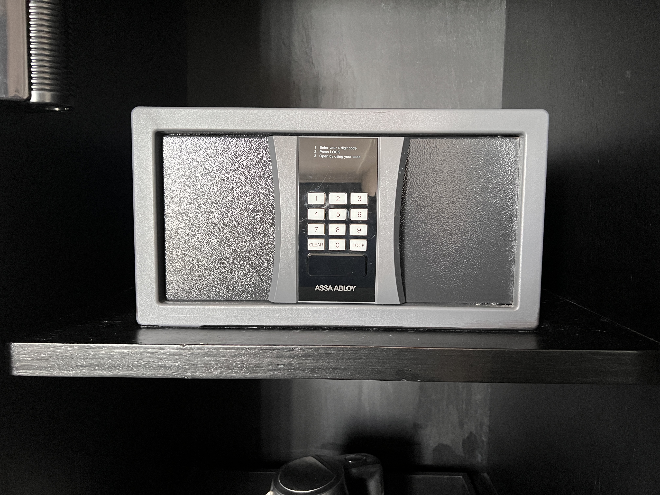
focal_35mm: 26
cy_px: 248
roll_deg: -1.0
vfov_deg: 53.1
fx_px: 496
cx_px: 330
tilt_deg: -5.2
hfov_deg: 67.3
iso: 500
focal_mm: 5.7
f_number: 1.5
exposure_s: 1/60
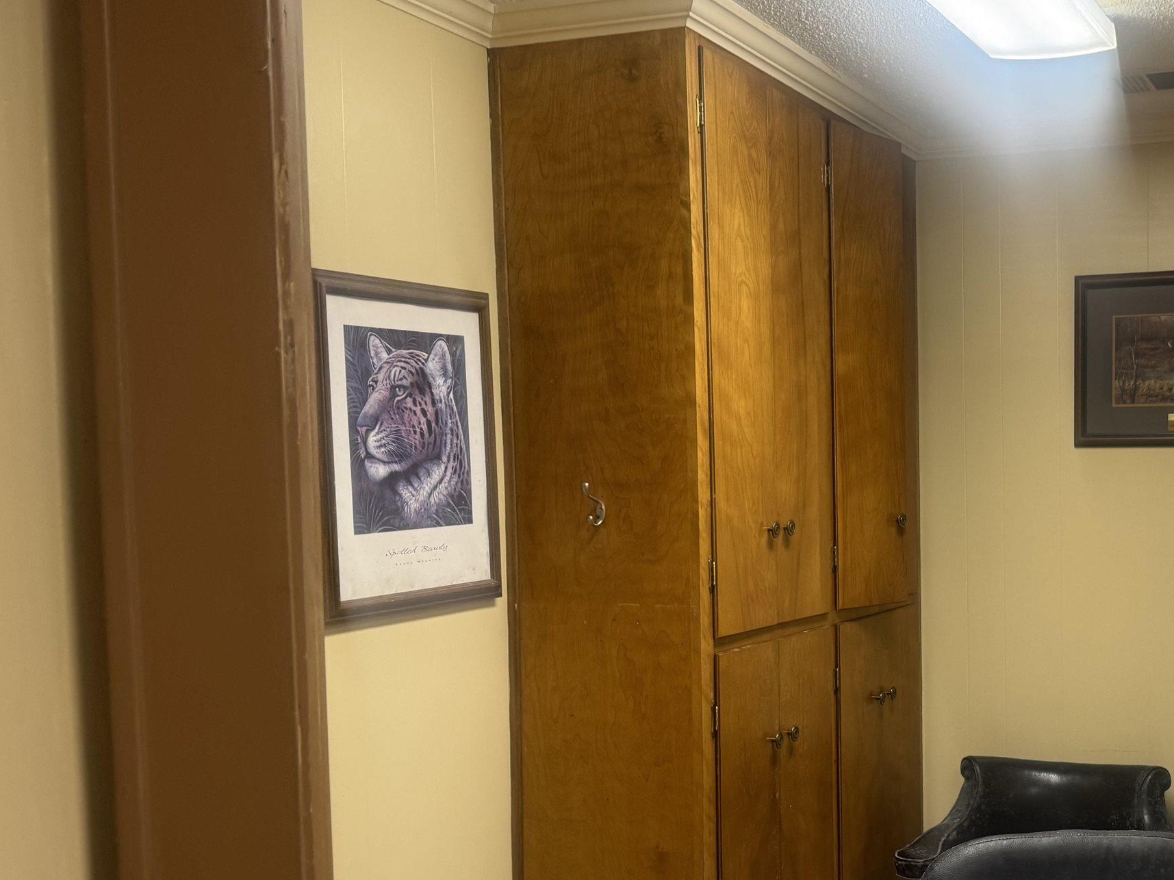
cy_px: 530
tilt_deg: -4.2
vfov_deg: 33.5
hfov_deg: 41.7
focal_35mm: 43
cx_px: 960
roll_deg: +0.4
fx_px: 1458
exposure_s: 1/60
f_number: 1.78
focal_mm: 6.76
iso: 100
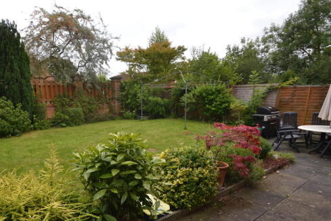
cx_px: 125
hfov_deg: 82.4
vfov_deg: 61.4
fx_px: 184
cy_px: 134
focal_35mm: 20
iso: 100
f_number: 6.3
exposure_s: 1/160
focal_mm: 10
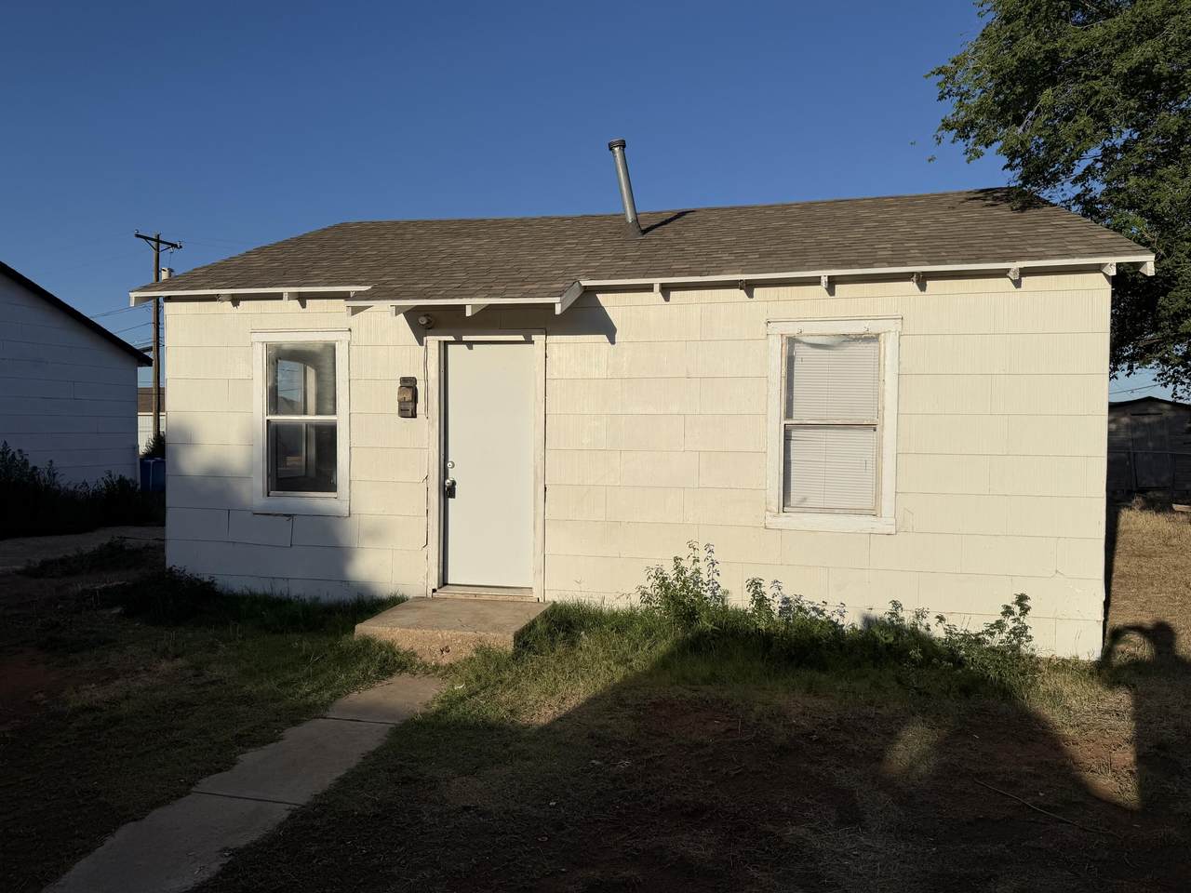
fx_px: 826
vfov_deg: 56.8
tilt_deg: -2.2
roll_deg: -0.3
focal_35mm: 24
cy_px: 446
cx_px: 596
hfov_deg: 71.6
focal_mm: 6.76
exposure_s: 1/10309
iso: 80
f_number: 1.78
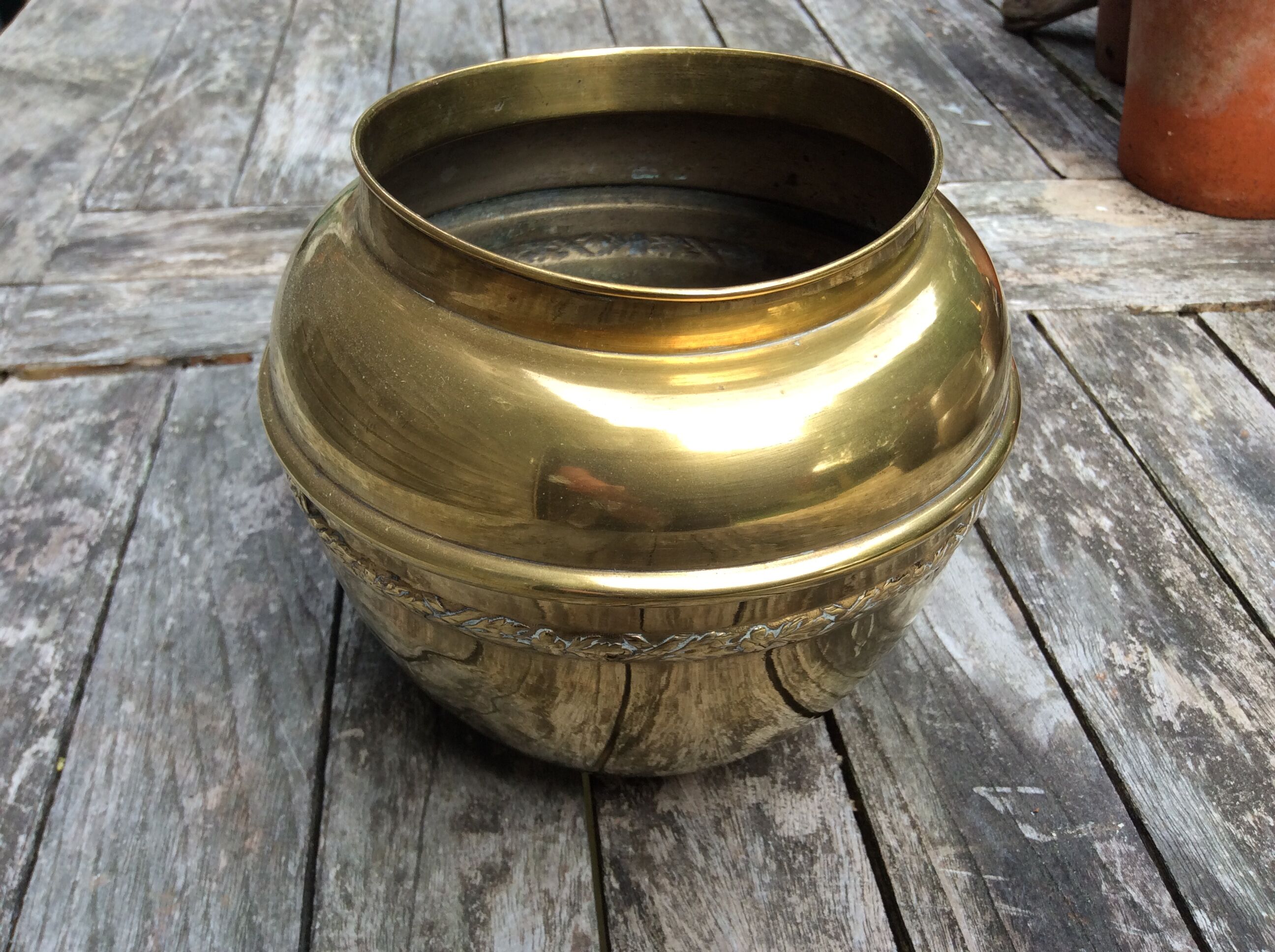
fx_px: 1177
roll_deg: +1.6
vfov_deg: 44.1
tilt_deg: -39.8
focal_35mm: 32
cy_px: 476
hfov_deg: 56.9
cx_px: 638
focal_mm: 3.3
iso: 32
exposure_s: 1/164
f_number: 2.4
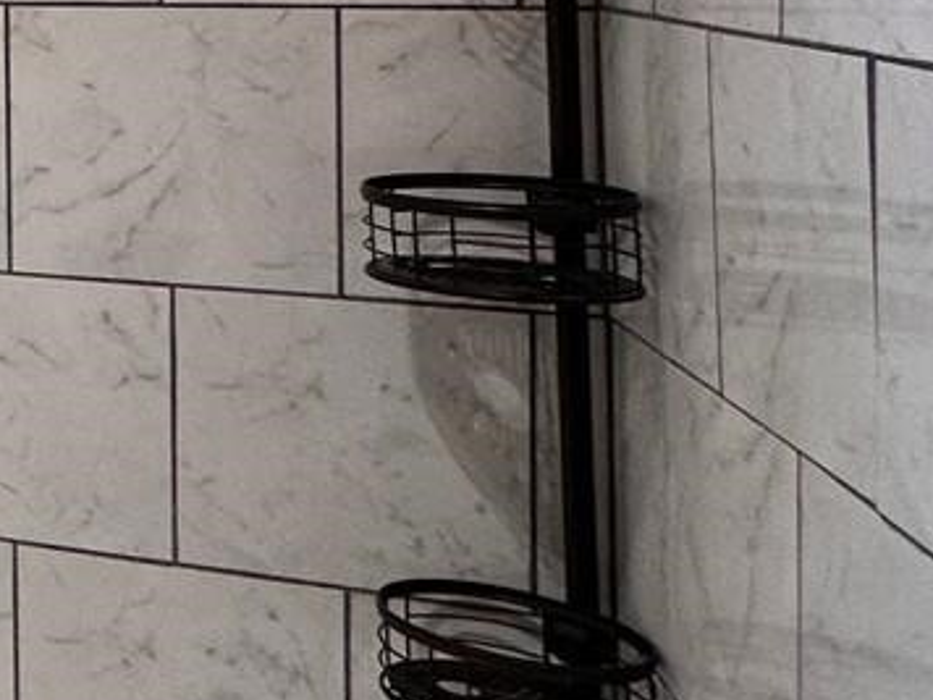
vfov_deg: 22.1
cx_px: -909
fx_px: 1698
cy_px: -63
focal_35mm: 63
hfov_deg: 19.2
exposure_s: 1/120
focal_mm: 2.22
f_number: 2.2
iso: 125
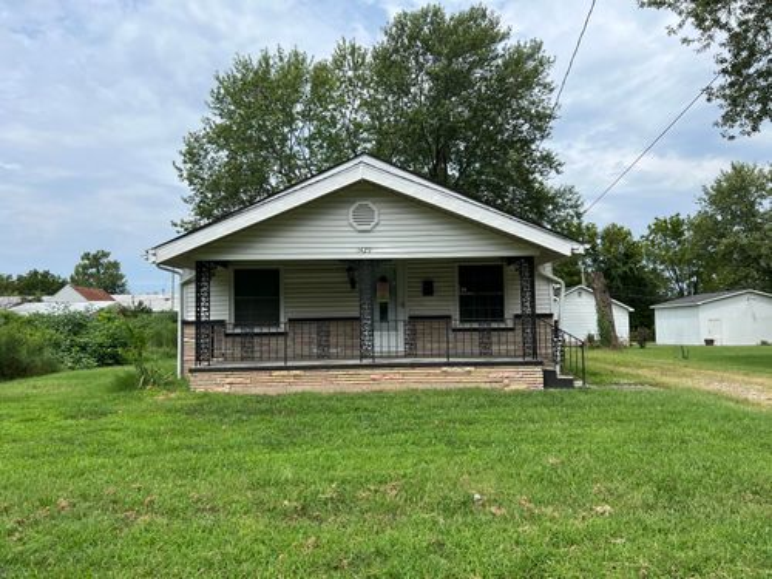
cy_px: 290
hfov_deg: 67.3
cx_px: 386
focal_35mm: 26
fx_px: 580
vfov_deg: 53.1
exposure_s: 1/4444
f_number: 1.5
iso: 50
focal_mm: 5.7
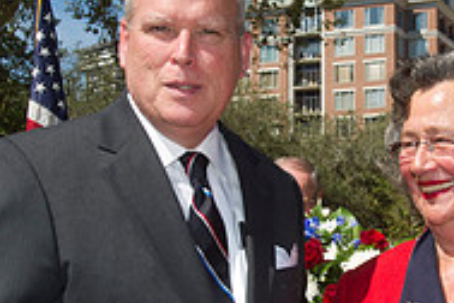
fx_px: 1160
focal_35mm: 92
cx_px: 317
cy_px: 185
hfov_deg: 22.0
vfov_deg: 14.9
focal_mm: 30
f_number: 9
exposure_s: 1/250
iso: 200
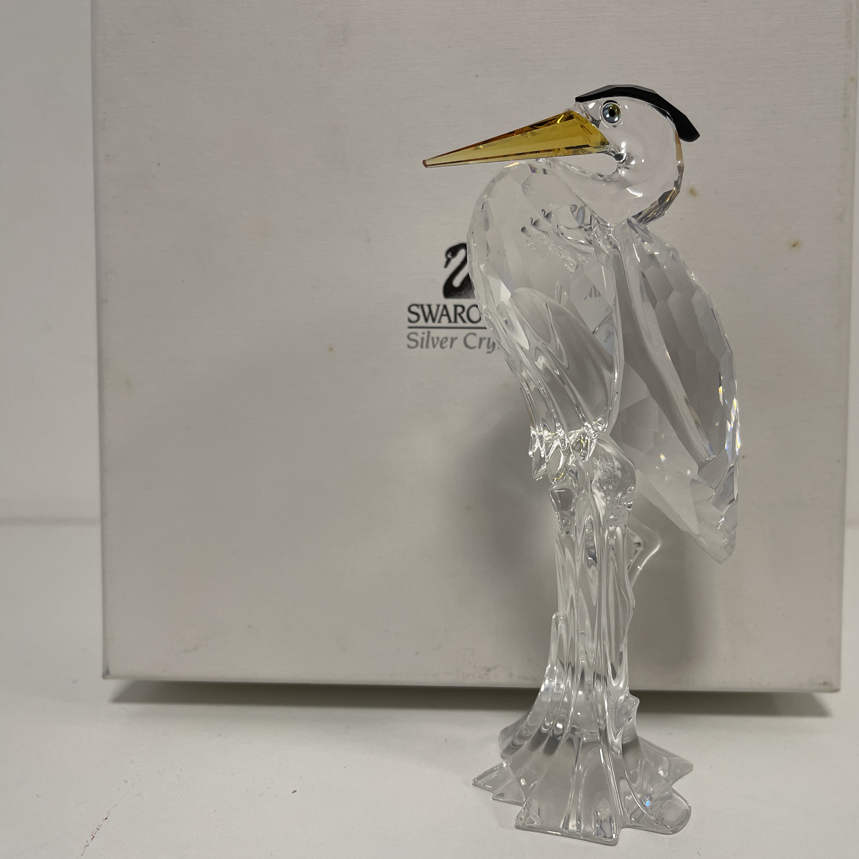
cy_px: 436
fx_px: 842
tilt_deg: -8.0
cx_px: 477
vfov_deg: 54.0
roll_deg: -1.0
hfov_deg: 53.9
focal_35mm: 30
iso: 80
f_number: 1.6
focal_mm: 5.1
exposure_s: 1/100
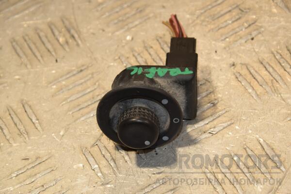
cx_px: 146
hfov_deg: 13.0
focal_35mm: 158
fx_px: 1273
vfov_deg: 8.7
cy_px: 97
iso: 800
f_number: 8
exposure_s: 1/200
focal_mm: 105
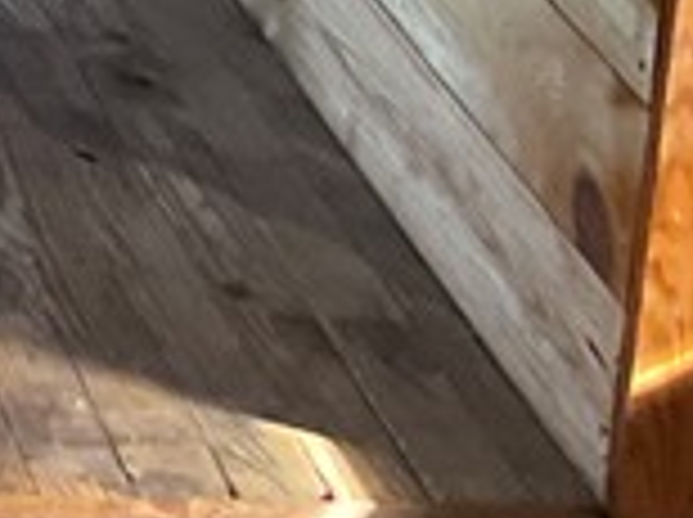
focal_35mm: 193
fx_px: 3858
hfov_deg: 9.4
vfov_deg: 7.3
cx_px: -801
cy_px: -586
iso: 250
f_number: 1.8
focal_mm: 3
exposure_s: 1/40
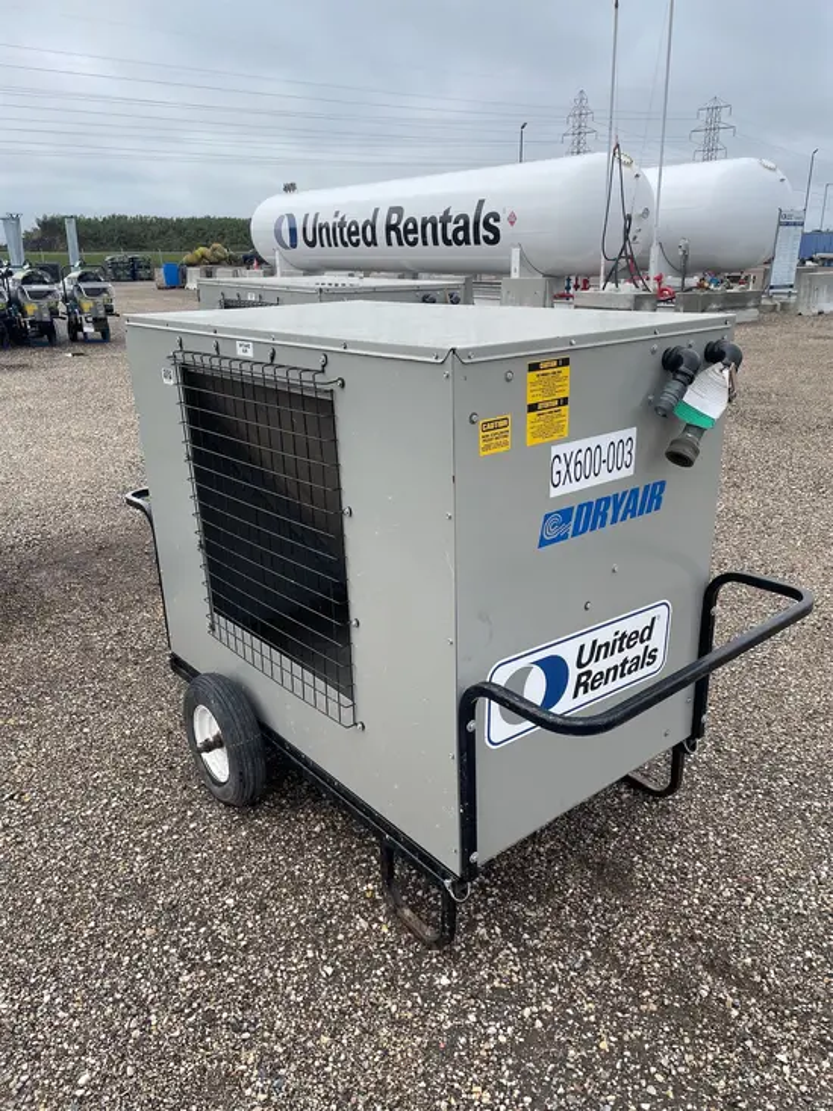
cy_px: 556
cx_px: 416
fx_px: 834
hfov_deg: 53.1
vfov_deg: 67.3
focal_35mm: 26
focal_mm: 4.2
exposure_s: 1/686
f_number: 1.6
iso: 32
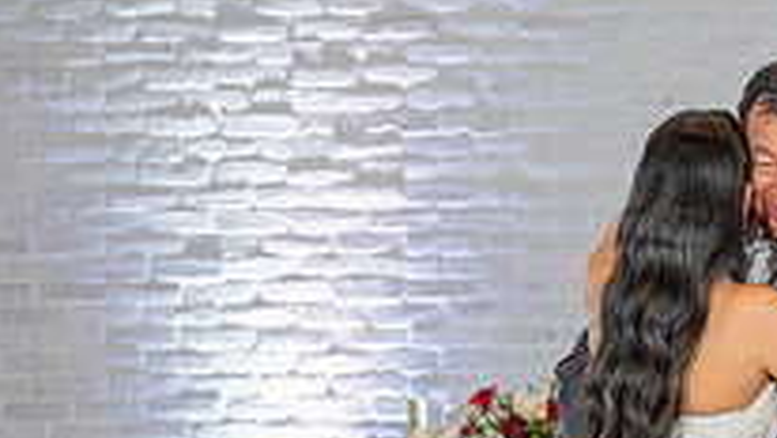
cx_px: 656
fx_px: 4266
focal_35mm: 207
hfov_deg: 10.4
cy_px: 651
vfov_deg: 5.8
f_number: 2.8
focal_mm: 70
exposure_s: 1/320
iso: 1600
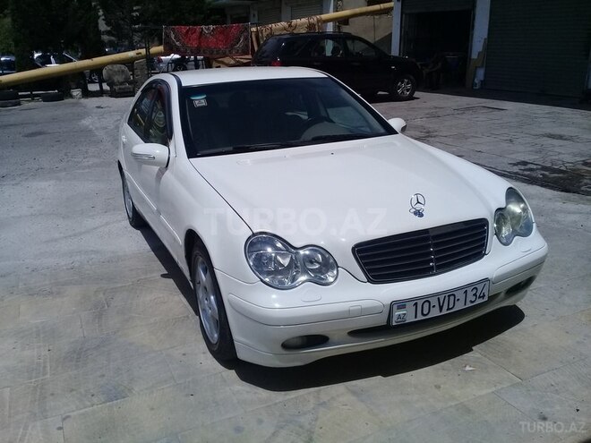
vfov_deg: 45.4
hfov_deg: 58.4
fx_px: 529
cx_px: 296
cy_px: 222
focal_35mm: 31
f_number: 2.2
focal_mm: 3.3
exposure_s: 1/5025
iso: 50
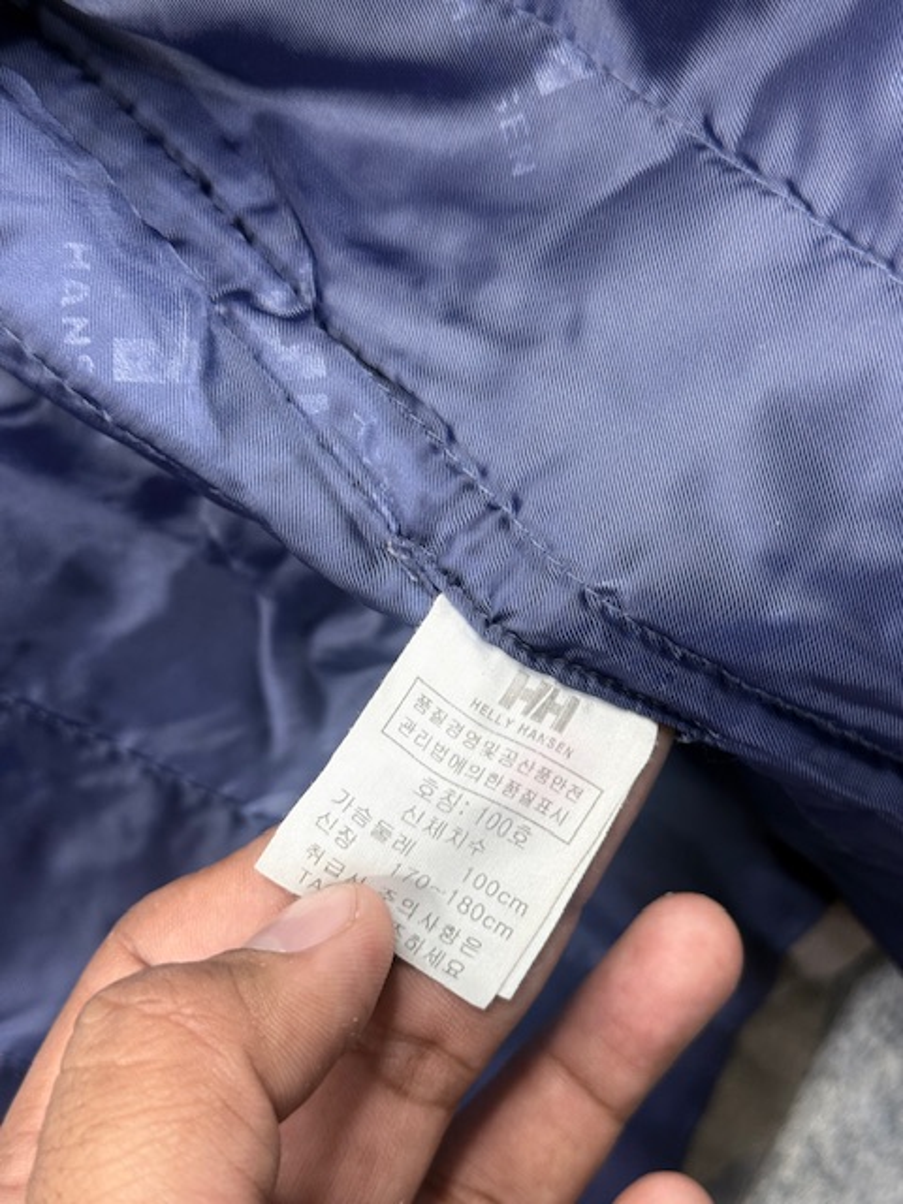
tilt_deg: -77.6
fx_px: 1670
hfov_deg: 30.3
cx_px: 452
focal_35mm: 48
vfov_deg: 39.7
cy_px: 602
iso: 80
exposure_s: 1/50
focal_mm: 6.76
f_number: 1.78
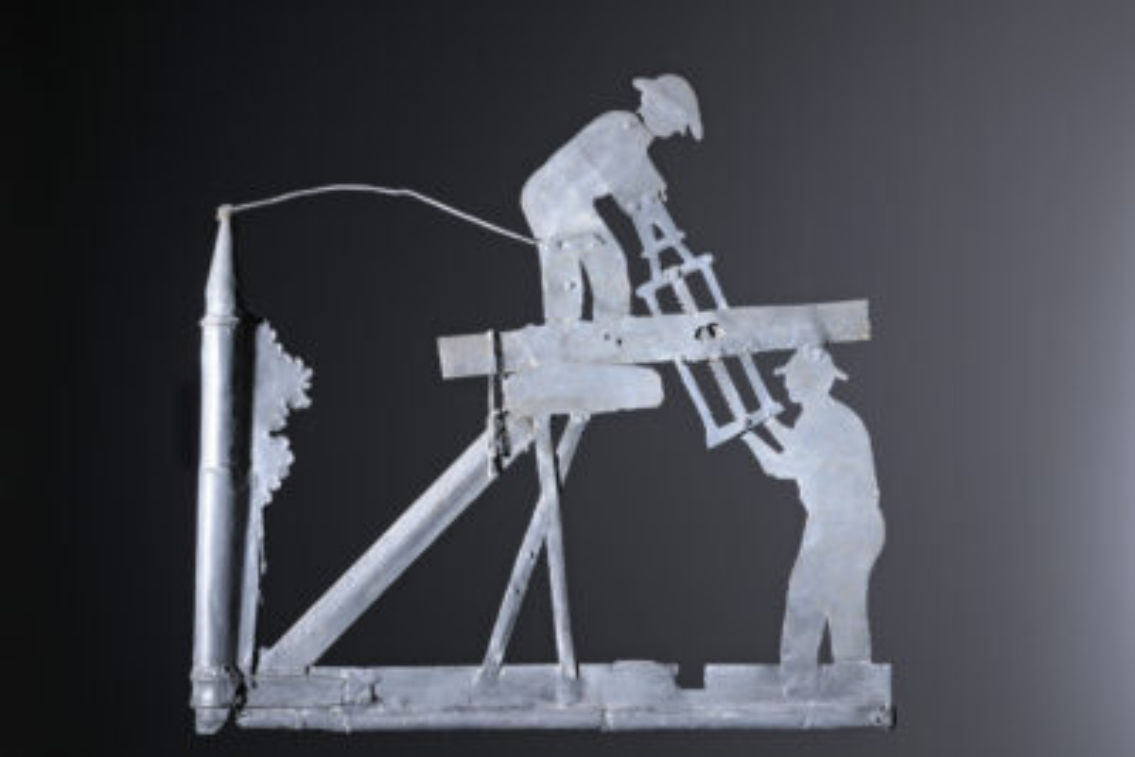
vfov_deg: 16.6
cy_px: 378
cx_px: 568
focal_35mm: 82
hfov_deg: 24.6
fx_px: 2602
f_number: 10
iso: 200
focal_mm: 55
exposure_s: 1/60
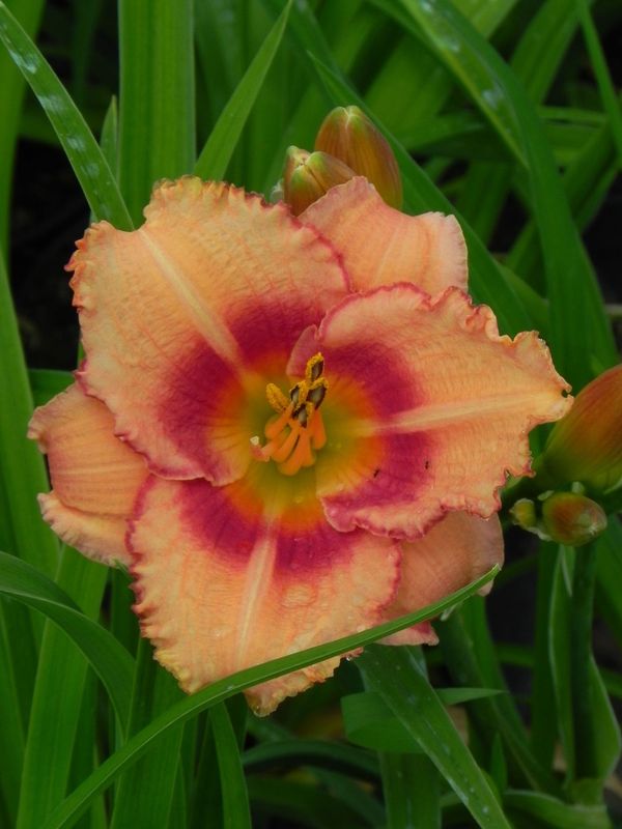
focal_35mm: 184
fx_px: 4408
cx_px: 311
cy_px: 414
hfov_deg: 8.1
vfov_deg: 10.7
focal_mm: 32.7
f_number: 8
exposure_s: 1/320
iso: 160
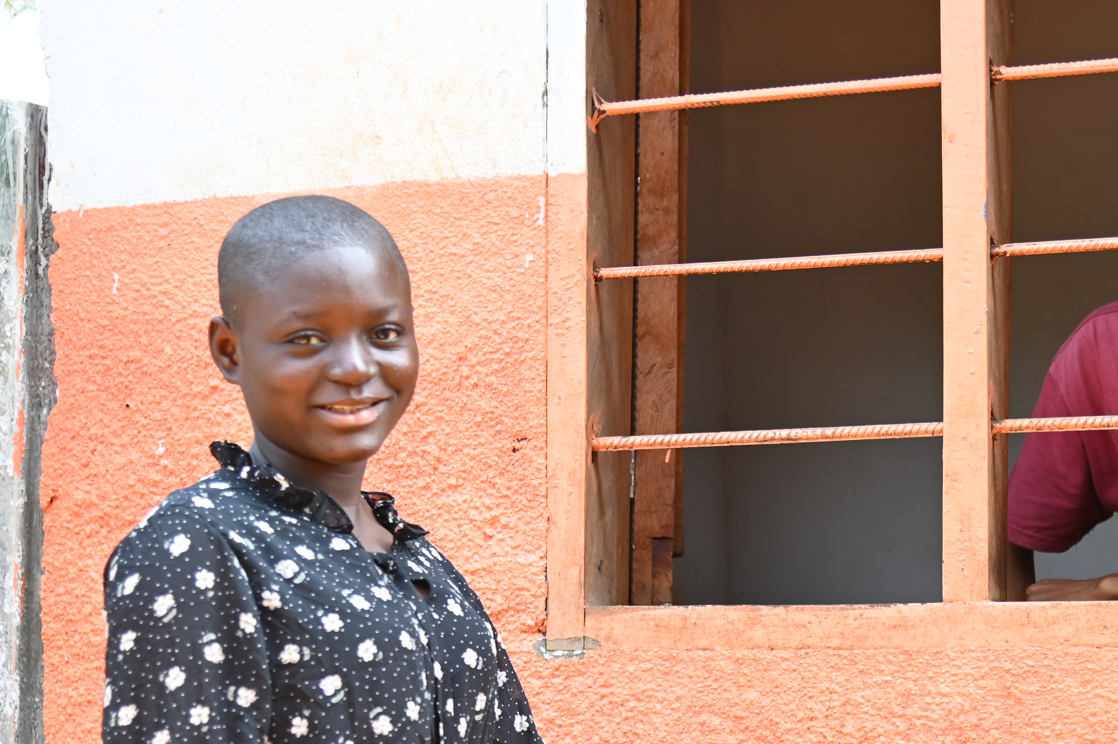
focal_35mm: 87
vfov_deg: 15.6
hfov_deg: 23.4
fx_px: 2700
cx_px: 661
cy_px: 626
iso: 400
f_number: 4
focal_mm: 50
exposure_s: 1/250
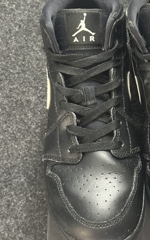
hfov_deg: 13.4
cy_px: 104
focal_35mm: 97
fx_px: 635
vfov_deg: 21.4
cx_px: 133
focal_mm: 6.86
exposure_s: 1/21
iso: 640
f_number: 1.78
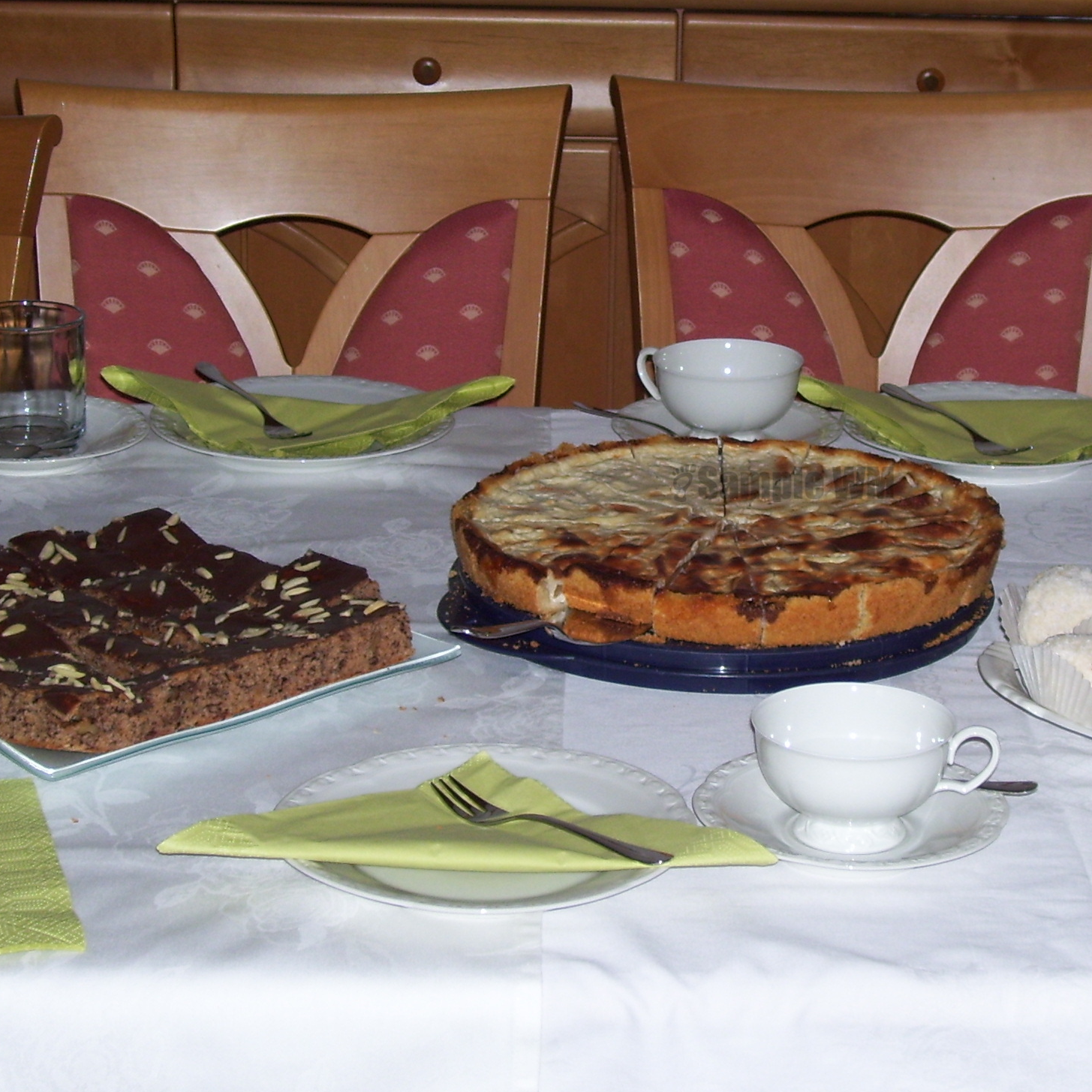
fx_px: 3462
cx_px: 784
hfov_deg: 17.8
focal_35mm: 97
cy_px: 483
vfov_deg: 17.9
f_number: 3.4
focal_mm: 9.4
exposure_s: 1/60
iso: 80
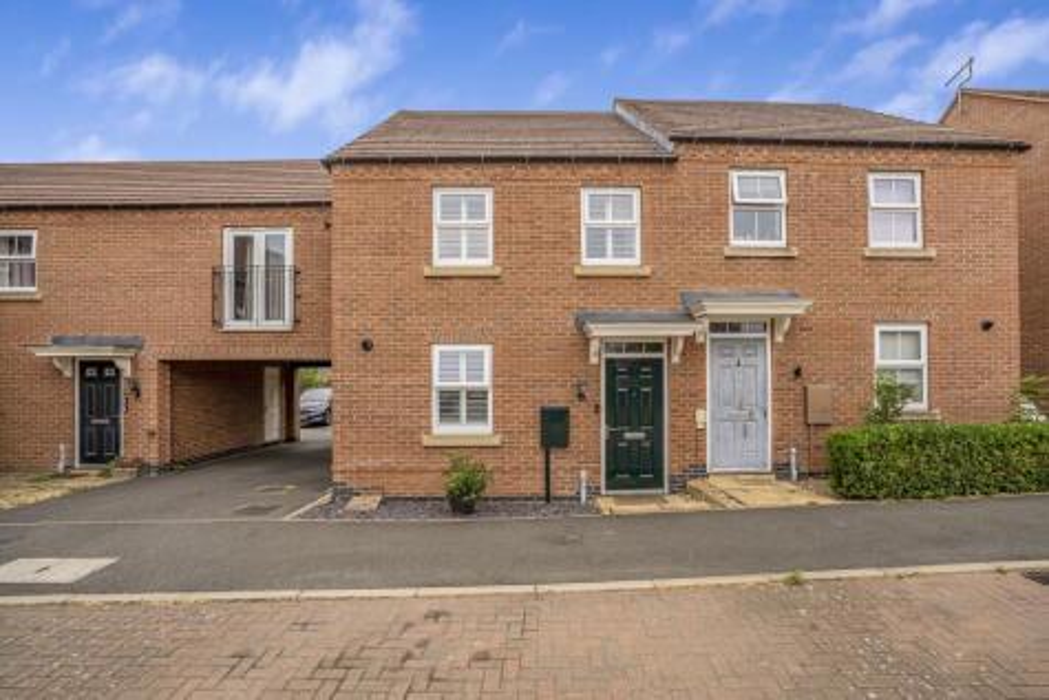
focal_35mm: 16
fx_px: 466
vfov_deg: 73.8
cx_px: 524
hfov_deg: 96.7
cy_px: 350
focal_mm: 16
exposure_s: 1/1250
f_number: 11
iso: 100
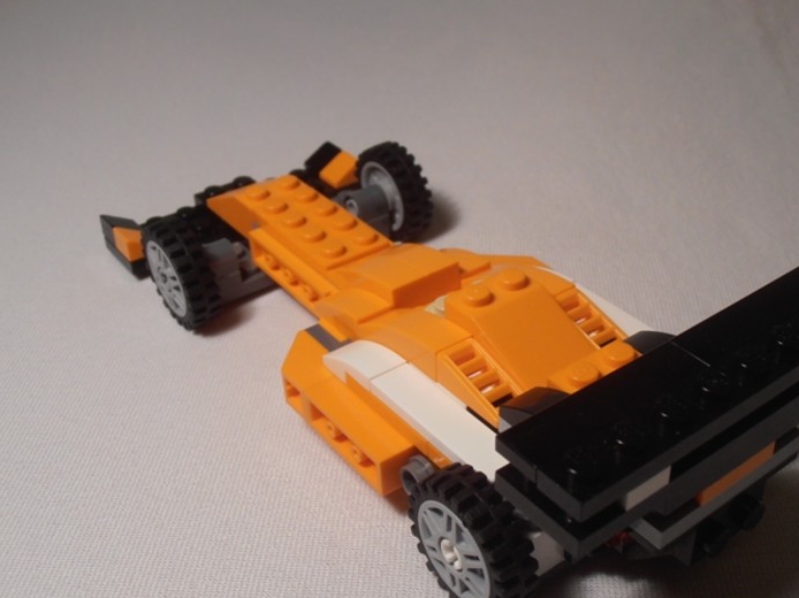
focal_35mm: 48
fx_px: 1108
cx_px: 482
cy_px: 316
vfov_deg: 30.2
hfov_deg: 39.5
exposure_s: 1/40
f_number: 3.9
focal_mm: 6.61
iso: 80
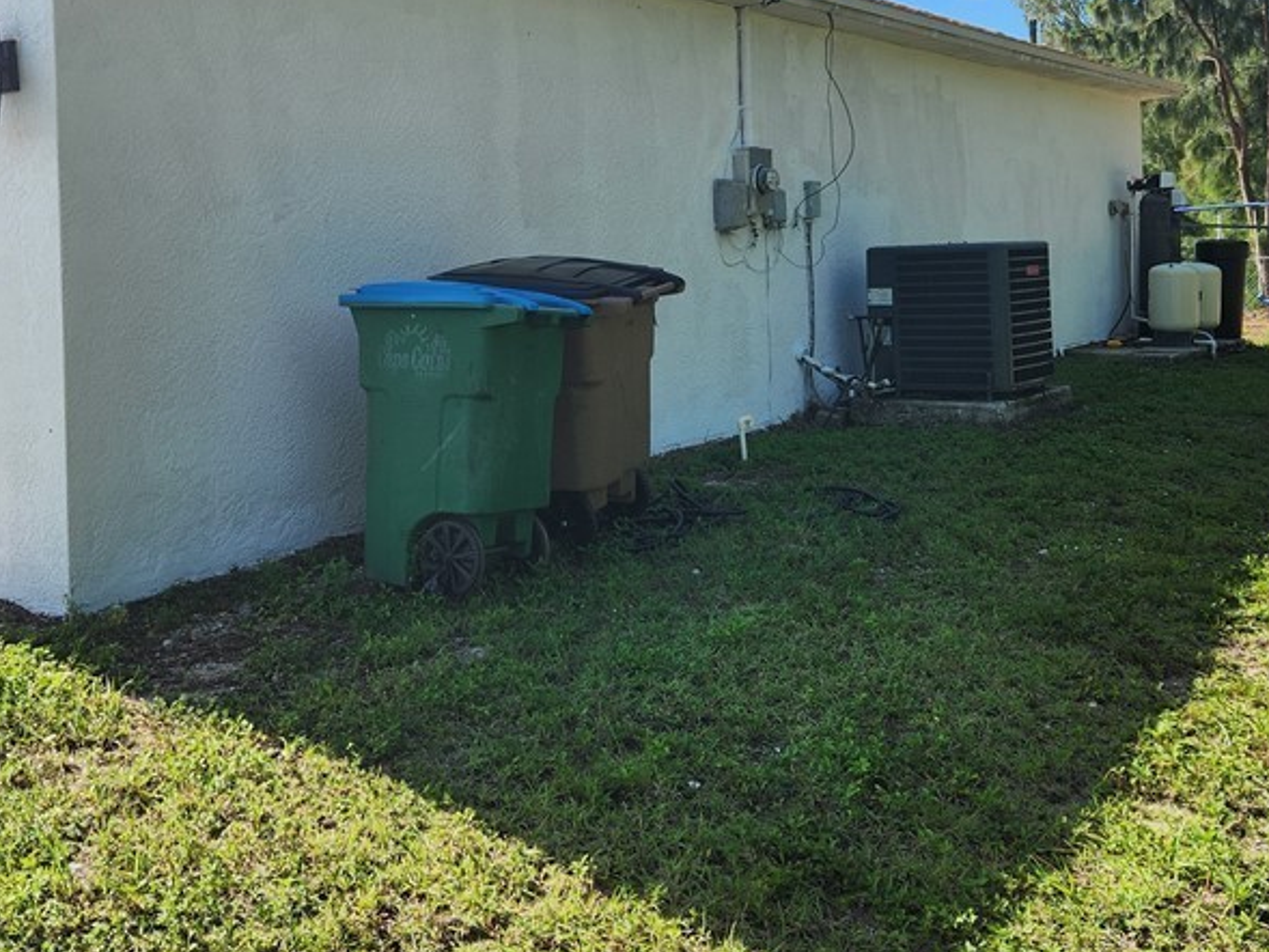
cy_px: 250
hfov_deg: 46.6
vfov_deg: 35.3
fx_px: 1467
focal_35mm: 40
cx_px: 539
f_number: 1.8
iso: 20
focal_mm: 5.4
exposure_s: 1/1265
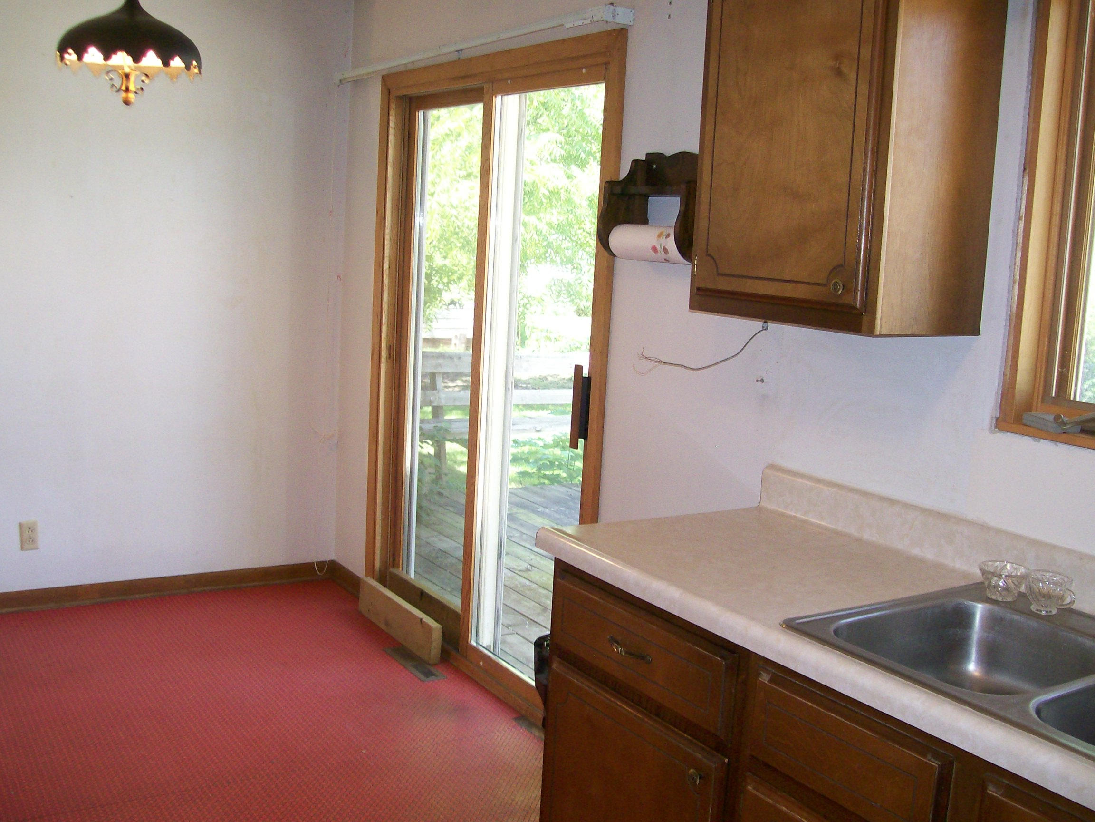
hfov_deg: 51.4
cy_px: 411
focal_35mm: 36
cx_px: 548
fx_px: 1139
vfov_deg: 39.7
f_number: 2.7
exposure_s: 1/74.1
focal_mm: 6
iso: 140
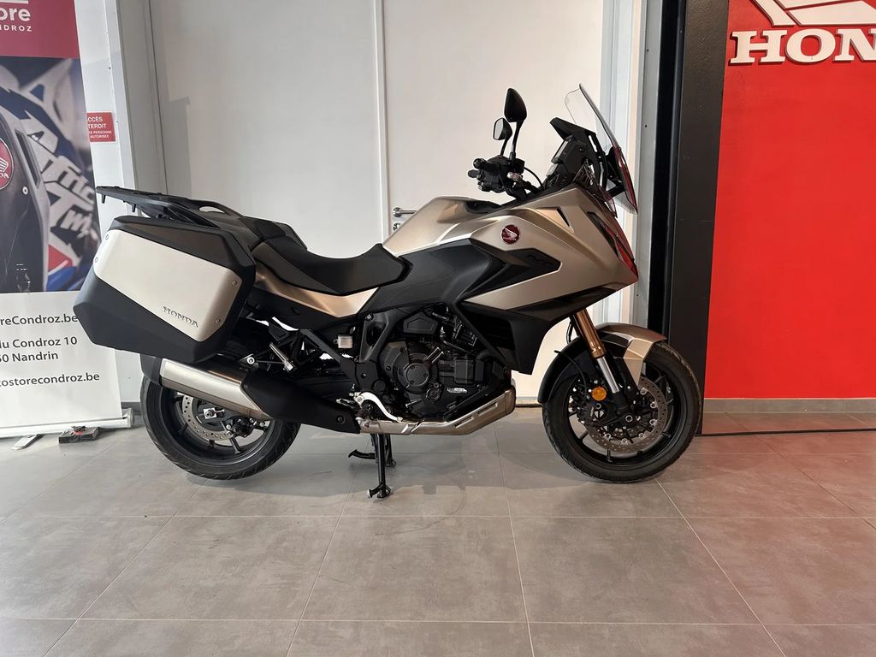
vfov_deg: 53.1
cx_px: 438
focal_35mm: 26
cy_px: 328
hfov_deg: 67.3
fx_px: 658
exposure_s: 1/121
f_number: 1.5
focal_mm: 5.7
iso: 80
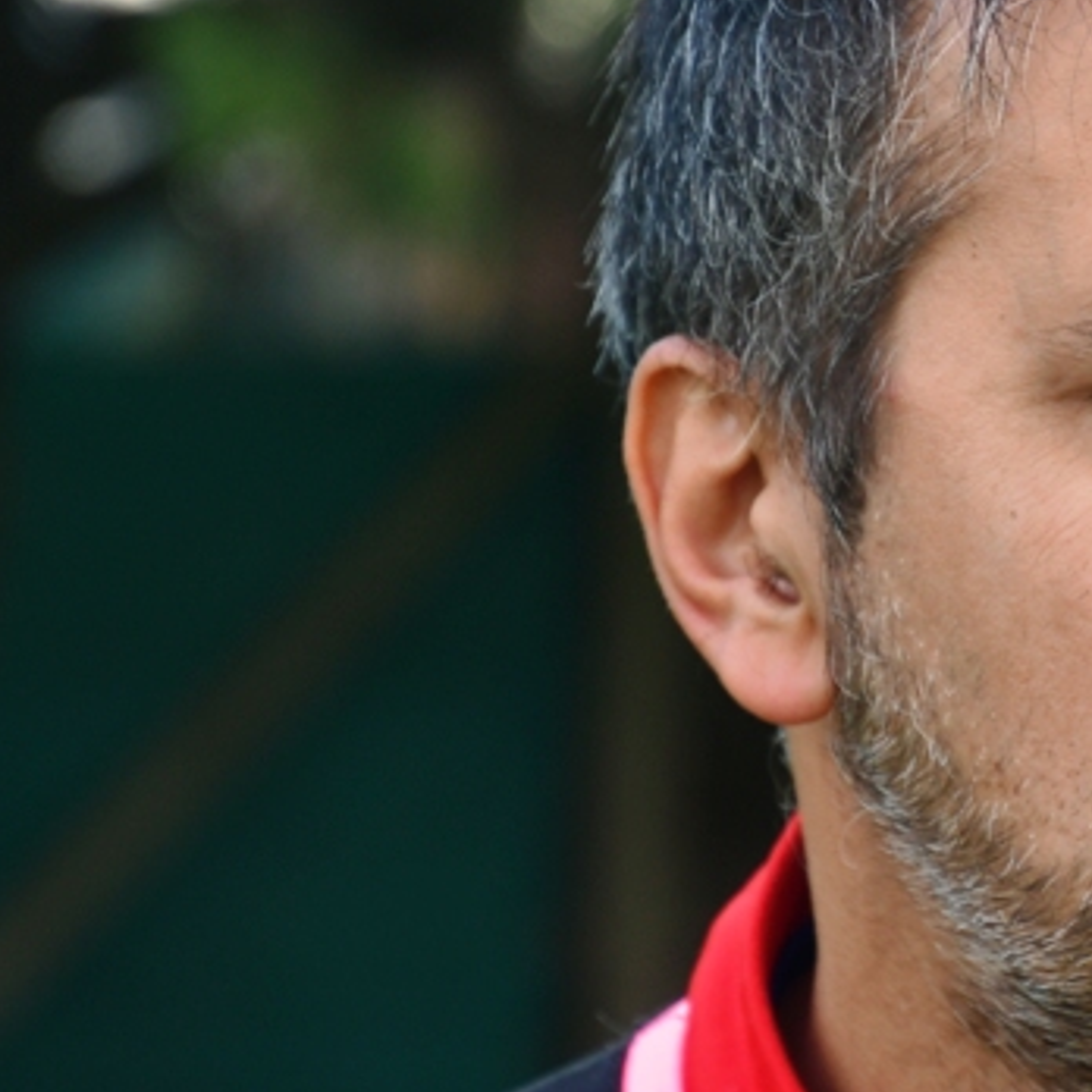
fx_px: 10707
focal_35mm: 300
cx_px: 1299
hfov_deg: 5.8
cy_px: 362
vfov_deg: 5.8
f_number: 4.5
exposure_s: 1/160
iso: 125
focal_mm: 80
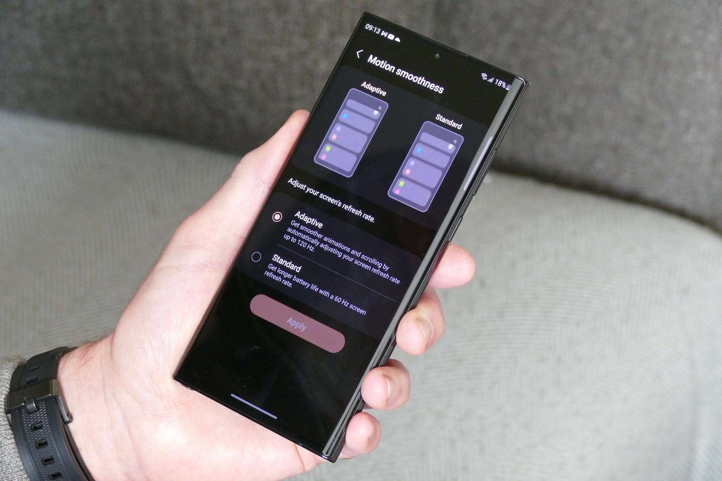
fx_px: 2607
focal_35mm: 130
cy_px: 240
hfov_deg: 15.8
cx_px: 361
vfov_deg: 10.5
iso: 1600
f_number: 4.5
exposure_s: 1/30
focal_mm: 47.46
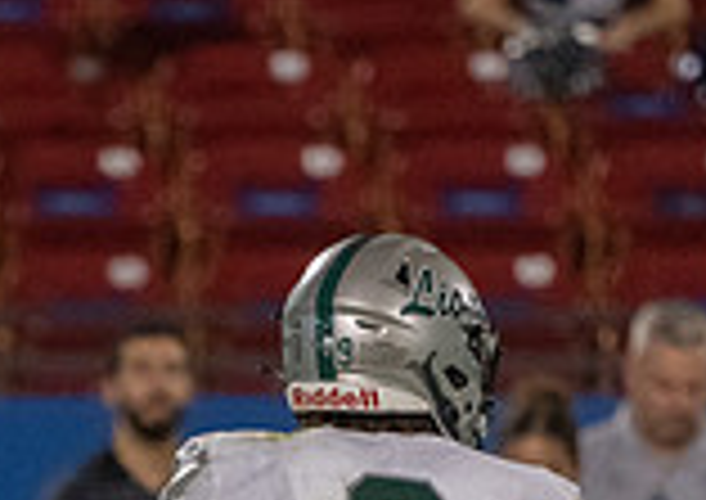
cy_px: 863
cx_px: -139
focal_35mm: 1385
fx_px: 27675
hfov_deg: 1.5
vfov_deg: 1.0
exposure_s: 1/1000
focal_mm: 315
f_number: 5.6
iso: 8000
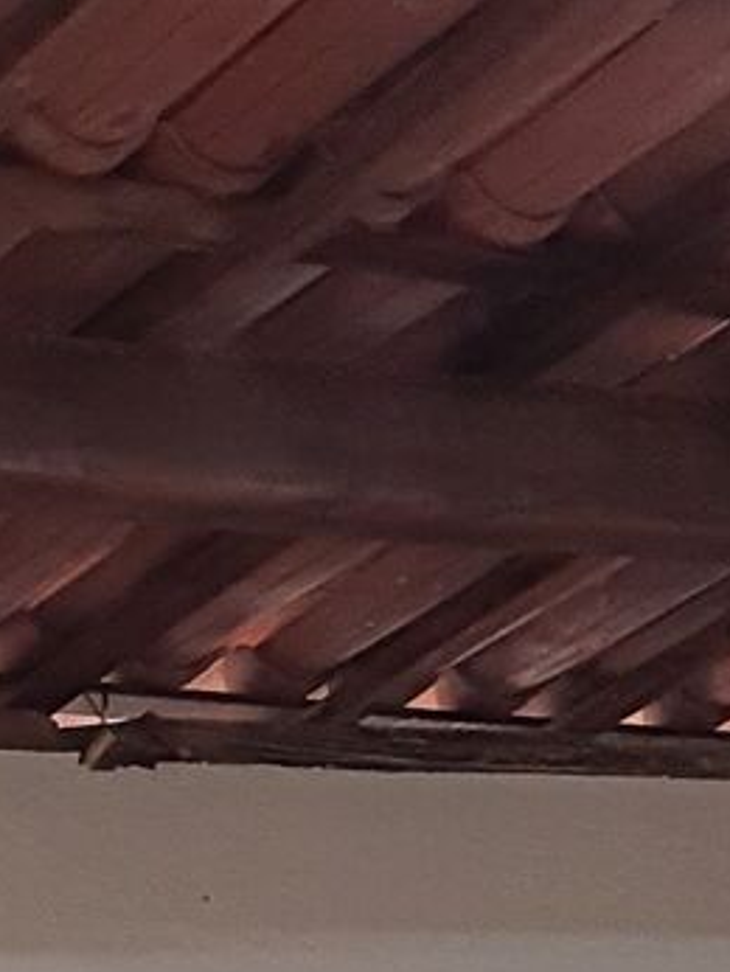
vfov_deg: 12.9
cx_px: -1089
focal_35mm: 133
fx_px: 3735
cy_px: 1930
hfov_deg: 9.7
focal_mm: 5.23
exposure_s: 1/40
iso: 200
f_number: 1.8
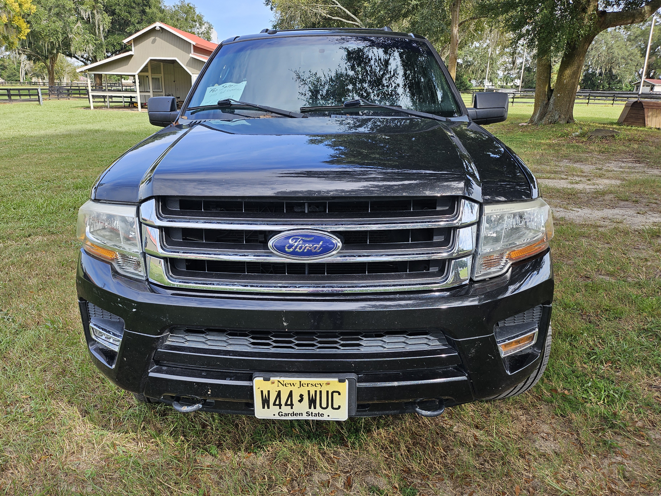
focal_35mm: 26
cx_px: 320
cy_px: 249
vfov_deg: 53.1
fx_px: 496
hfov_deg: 67.3
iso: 50
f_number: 1.8
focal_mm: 5
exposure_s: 1/944
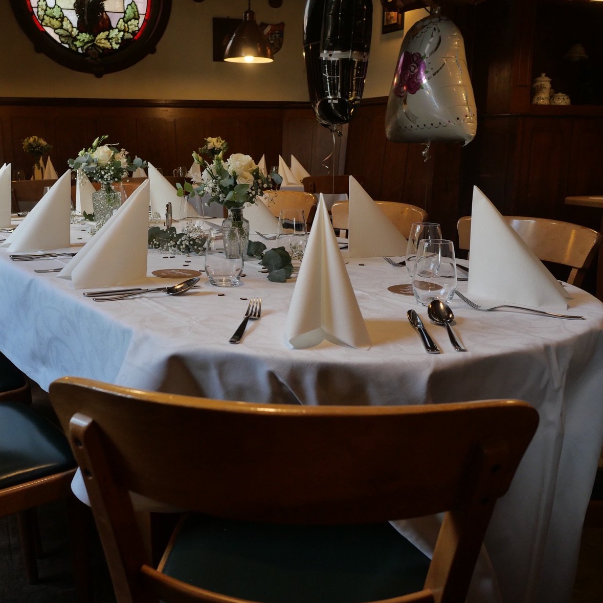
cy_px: 304
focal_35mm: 36
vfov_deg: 46.0
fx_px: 709
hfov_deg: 45.9
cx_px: 254
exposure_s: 1/60
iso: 400
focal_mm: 15
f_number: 4
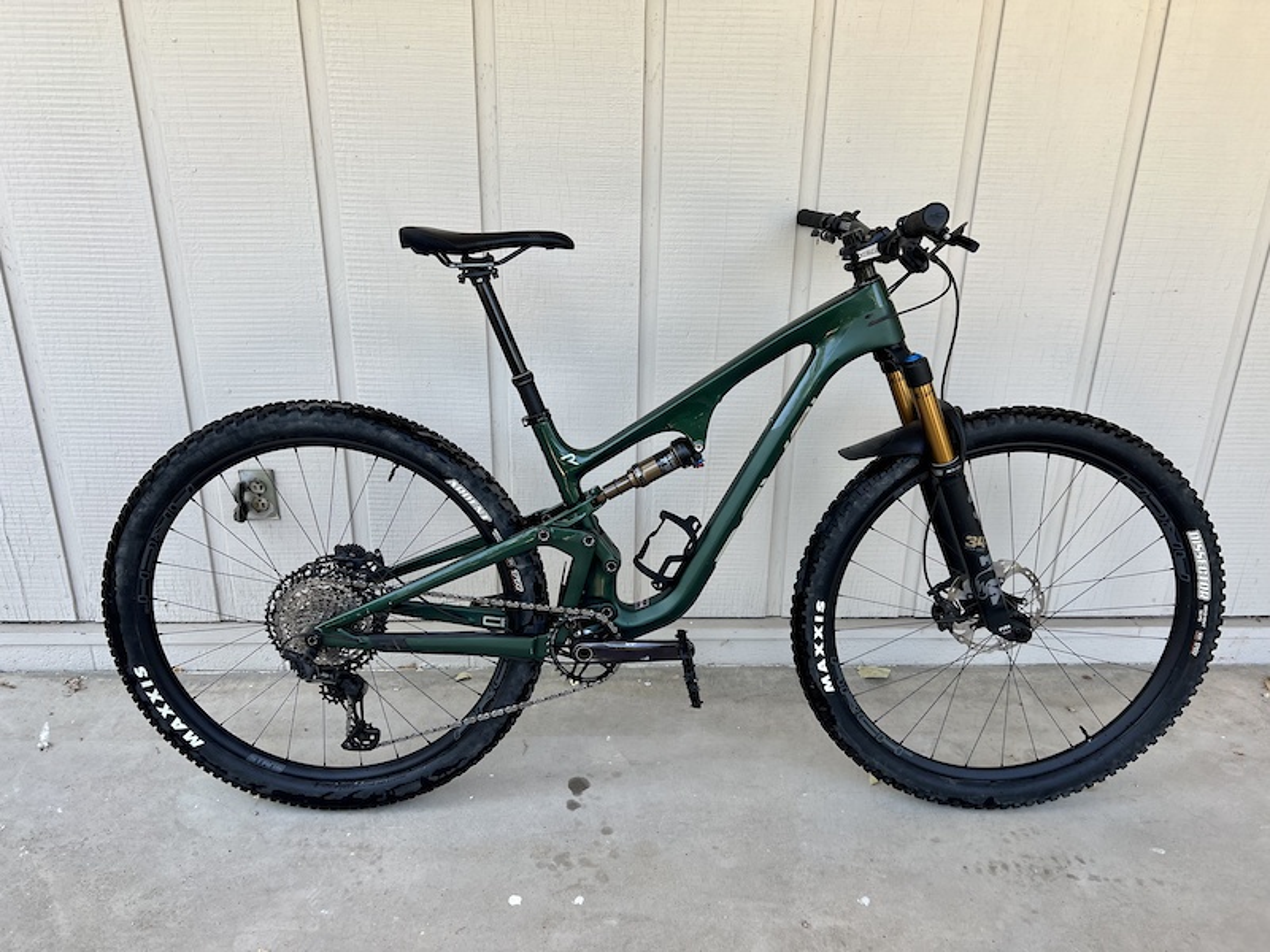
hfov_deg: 67.3
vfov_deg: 53.1
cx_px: 635
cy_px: 476
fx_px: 954
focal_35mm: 26
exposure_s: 1/263
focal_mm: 5.7
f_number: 1.5
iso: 40
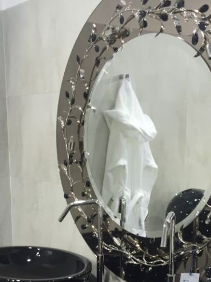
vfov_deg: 31.2
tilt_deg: -13.1
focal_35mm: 60
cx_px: 92
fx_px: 488
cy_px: 235
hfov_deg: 24.4
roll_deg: +0.4
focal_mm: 4.15
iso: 32
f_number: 2.2
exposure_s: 1/33
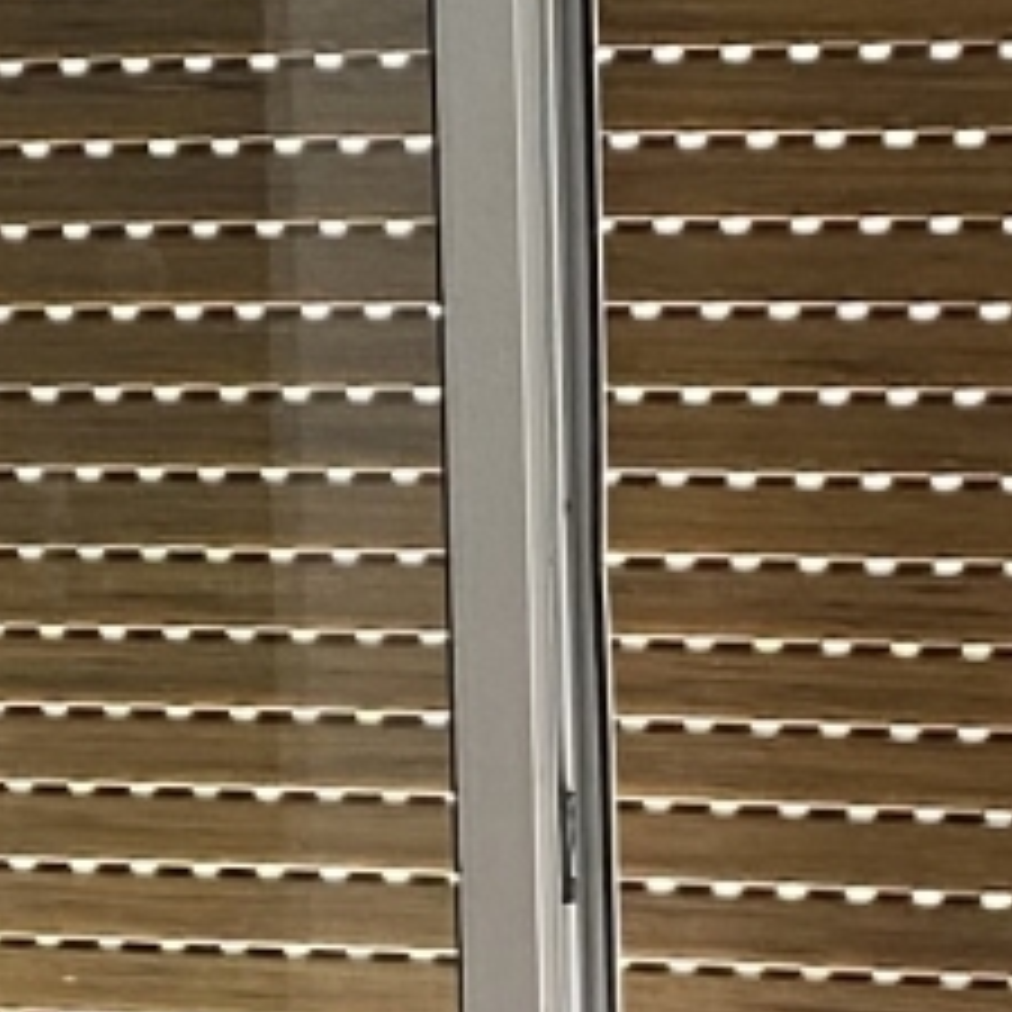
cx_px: 310
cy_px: 1482
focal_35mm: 218
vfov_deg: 7.9
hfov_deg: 8.0
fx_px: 7210
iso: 125
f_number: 1.8
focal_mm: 4.25
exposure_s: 1/88
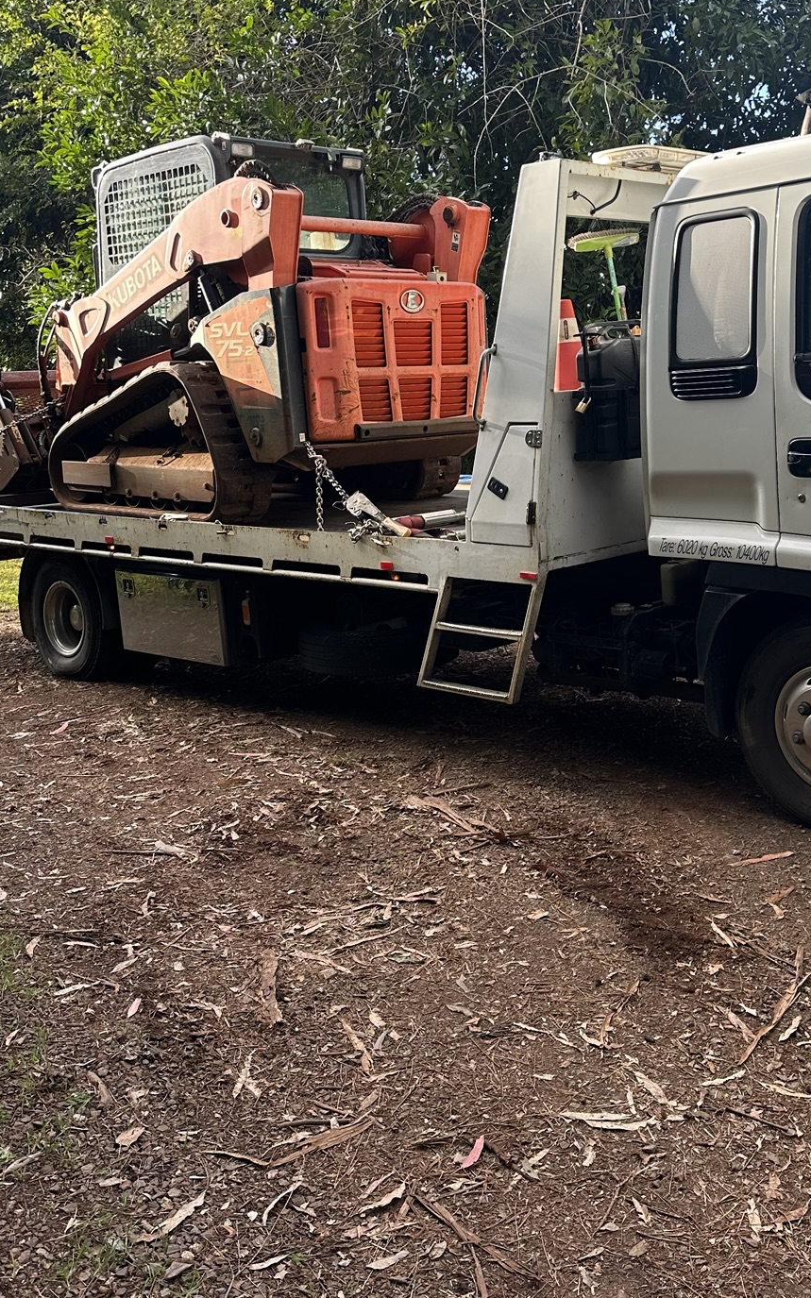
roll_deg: -1.0
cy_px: 541
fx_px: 1309
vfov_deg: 52.5
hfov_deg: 34.2
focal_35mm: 37
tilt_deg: -1.9
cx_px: 524
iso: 80
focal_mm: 6.86
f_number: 1.78
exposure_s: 1/321
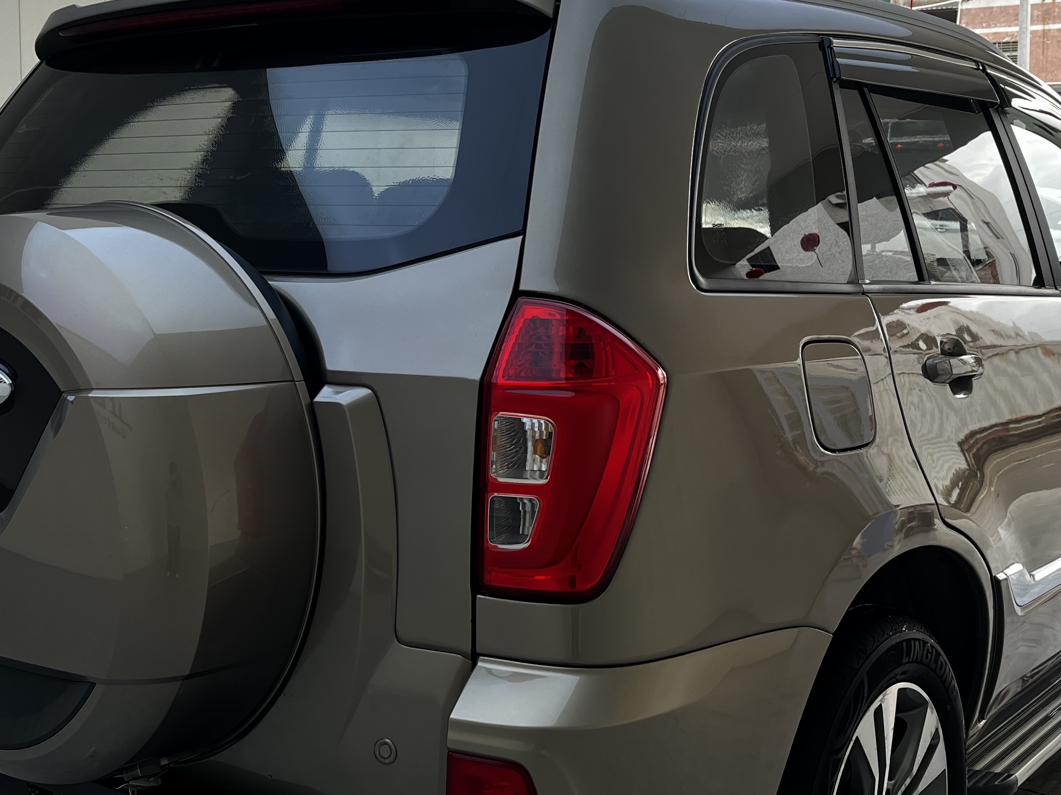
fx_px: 1471
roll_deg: -0.1
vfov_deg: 30.2
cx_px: 549
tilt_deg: -5.7
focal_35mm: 48
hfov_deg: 39.7
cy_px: 357
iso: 40
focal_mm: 5.1
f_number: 1.6
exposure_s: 1/175
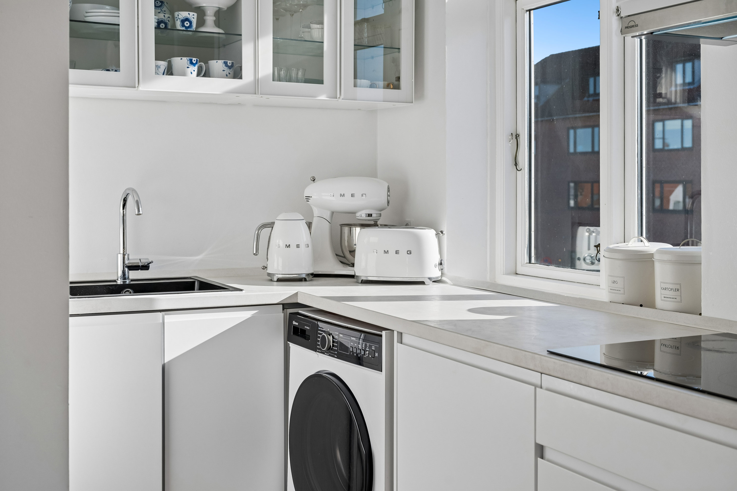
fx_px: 901
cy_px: 246
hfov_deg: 44.5
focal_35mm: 44
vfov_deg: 30.5
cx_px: 368
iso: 400
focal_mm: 44
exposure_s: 1/500
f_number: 6.3
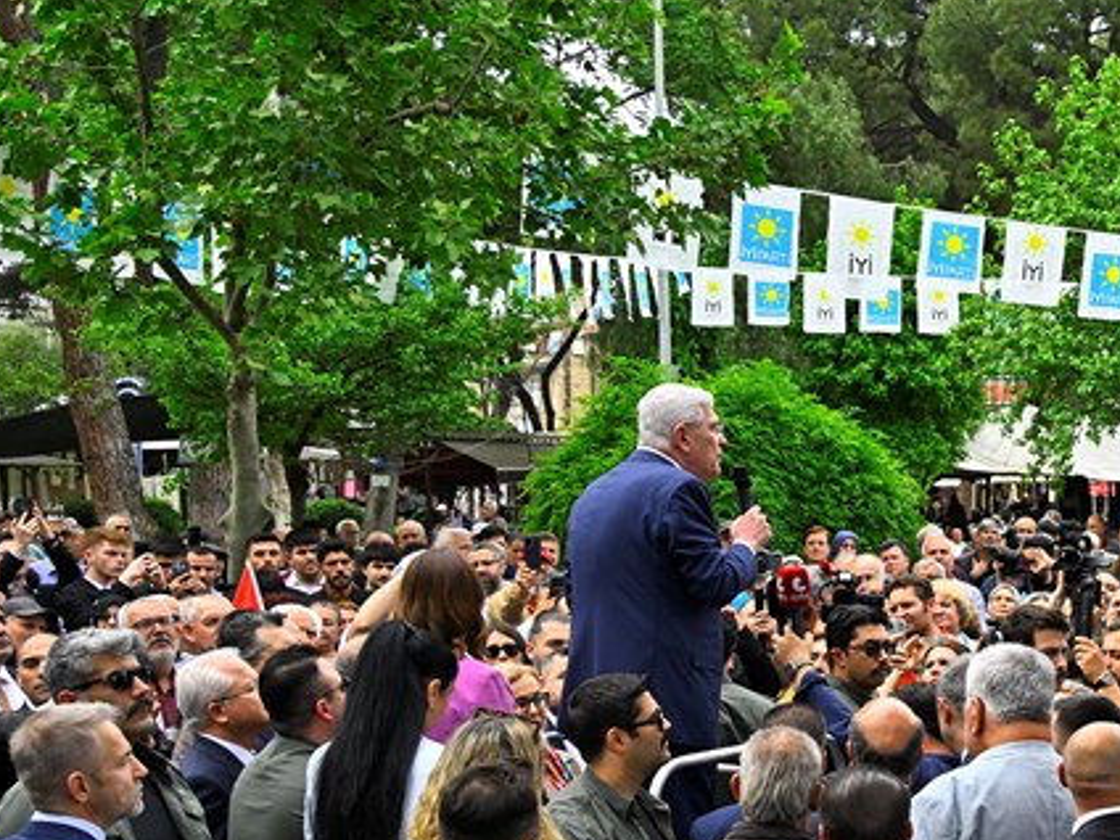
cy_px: 699
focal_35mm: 72
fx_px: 2330
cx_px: 1318
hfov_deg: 24.6
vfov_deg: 20.2
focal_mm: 31
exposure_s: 1/640
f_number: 7.1
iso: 320
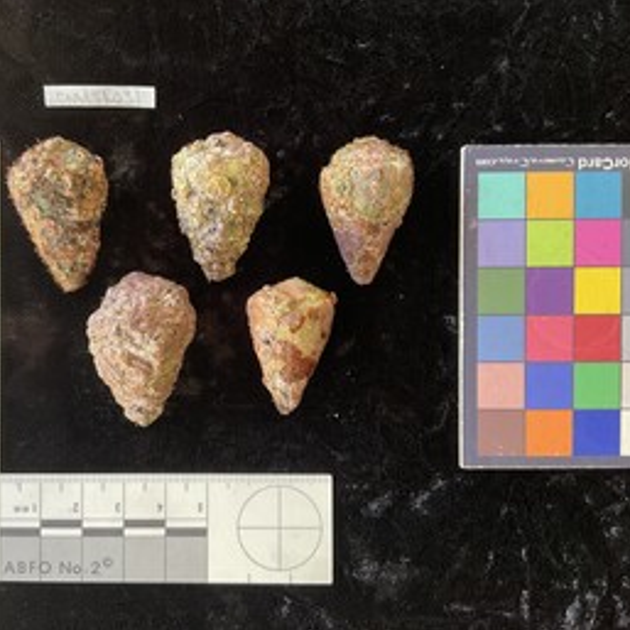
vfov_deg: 47.2
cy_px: 315
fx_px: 721
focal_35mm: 35
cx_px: 265
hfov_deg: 47.0
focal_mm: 3
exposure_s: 1/60
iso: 80
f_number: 1.8
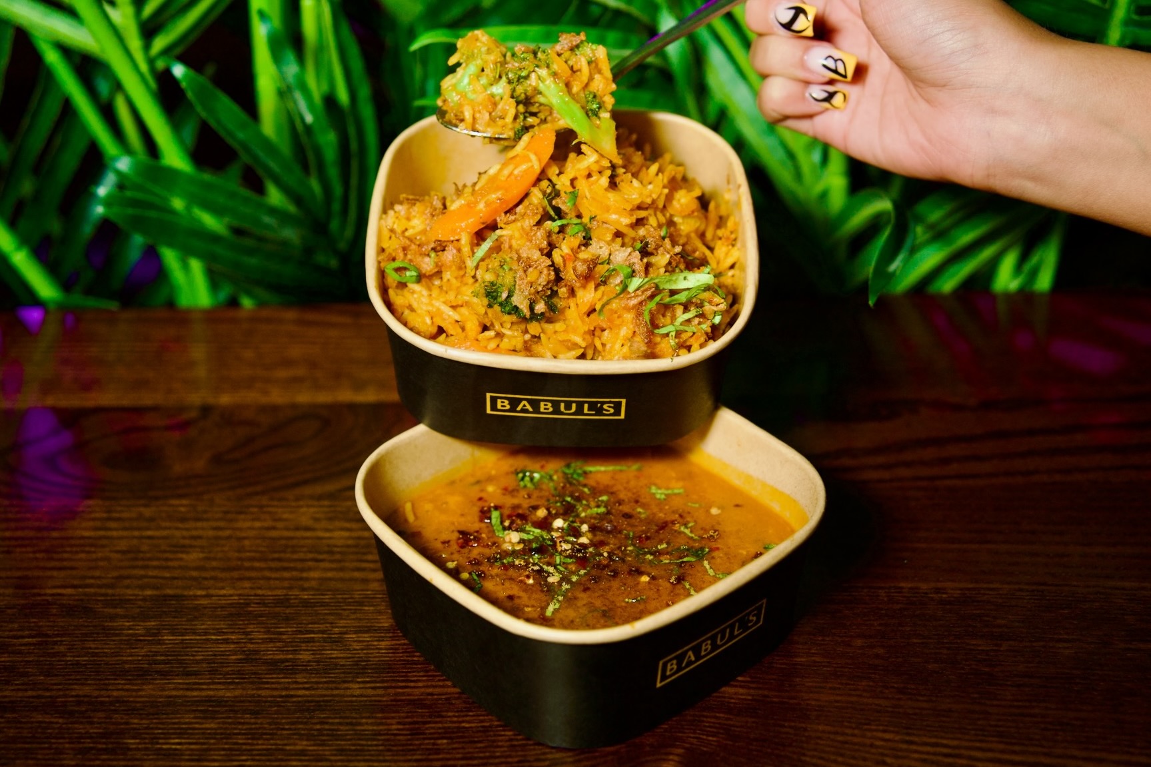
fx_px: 1470
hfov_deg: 42.7
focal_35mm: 46
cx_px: 576
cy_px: 384
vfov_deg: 29.2
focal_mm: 46
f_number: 4
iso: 2000
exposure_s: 1/250
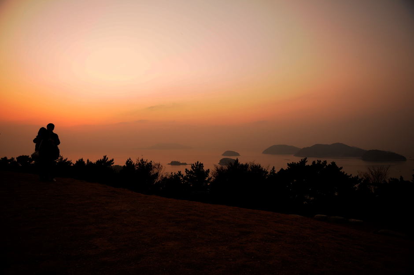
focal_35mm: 24
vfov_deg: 53.0
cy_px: 138
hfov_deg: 73.8
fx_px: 276
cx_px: 207
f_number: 4.5
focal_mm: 16
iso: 200
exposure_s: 1/50
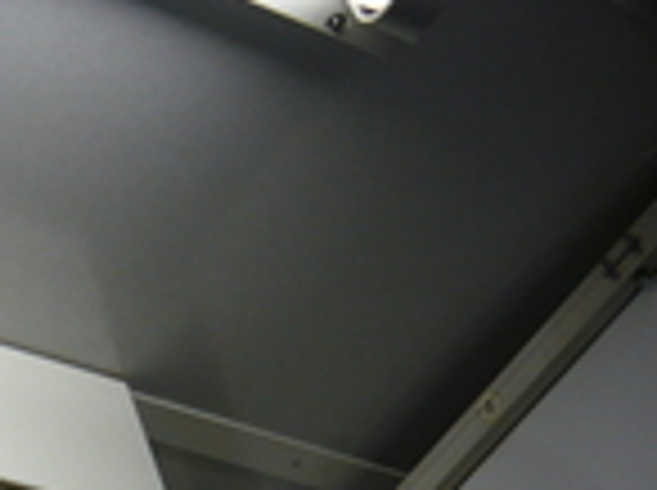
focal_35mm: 95
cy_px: 474
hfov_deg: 19.2
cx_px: -180
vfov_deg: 15.3
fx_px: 1800
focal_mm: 5.5
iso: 100
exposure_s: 1/50
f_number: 2.8
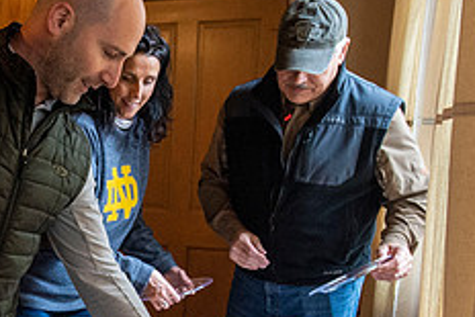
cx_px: 4
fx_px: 792
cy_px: 299
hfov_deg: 31.0
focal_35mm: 60
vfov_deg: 22.0
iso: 6400
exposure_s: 1/200
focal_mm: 24
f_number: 5
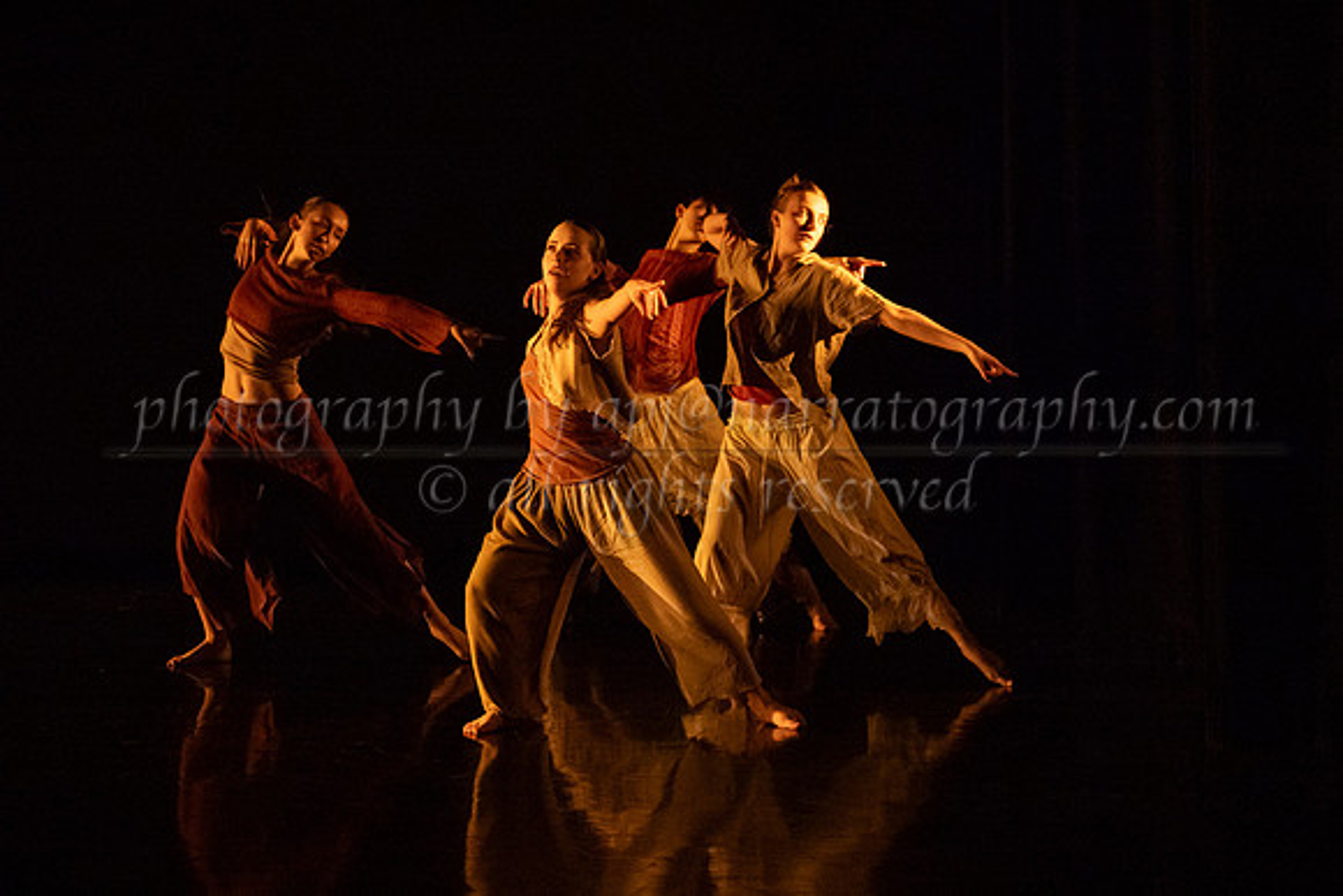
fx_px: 3088
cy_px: 423
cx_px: 741
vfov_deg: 16.5
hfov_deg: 24.5
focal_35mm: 83
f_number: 4
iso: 4000
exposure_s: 1/400
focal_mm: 75
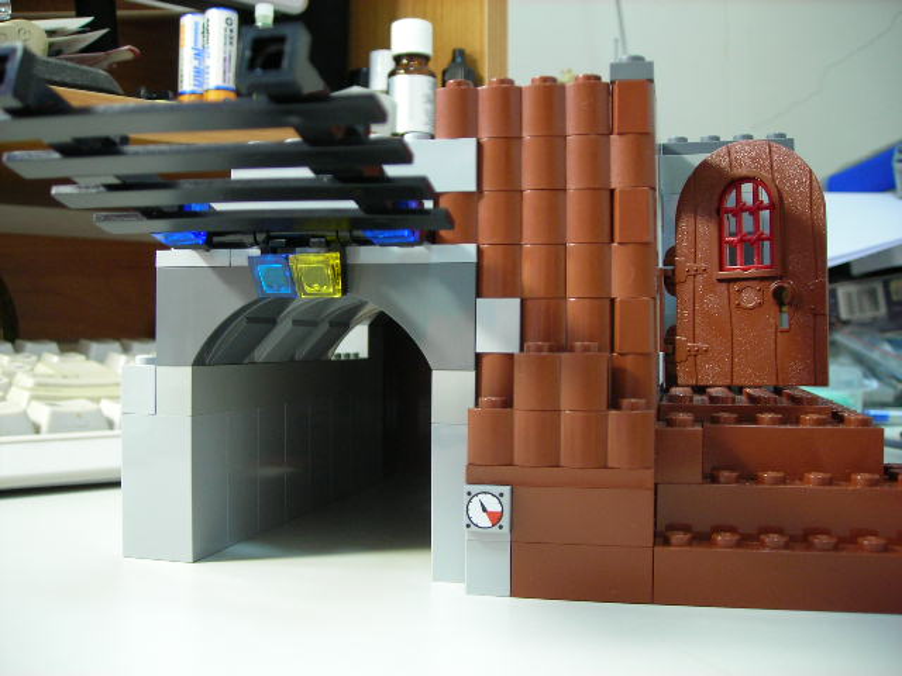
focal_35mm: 38
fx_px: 990
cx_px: 451
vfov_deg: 37.7
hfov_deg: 49.0
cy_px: 338
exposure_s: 1/3.9
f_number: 3.2
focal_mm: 6.3
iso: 110
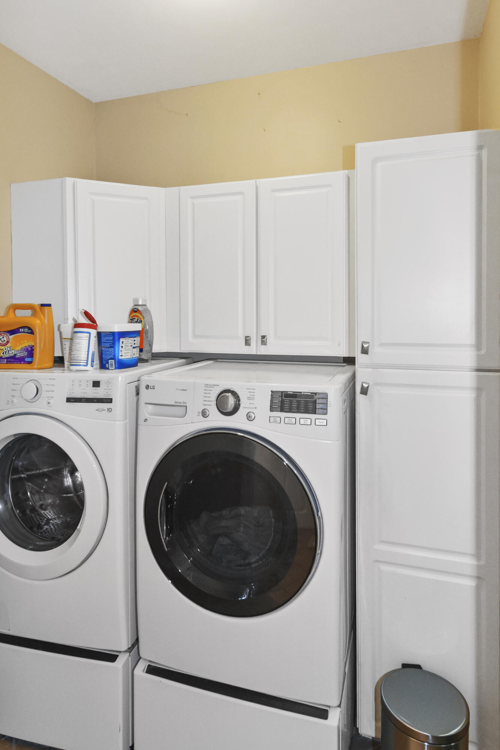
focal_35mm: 21
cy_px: 375
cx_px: 250
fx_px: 438
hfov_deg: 59.5
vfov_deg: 81.2
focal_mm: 14
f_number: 4
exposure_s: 1/100
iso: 1600
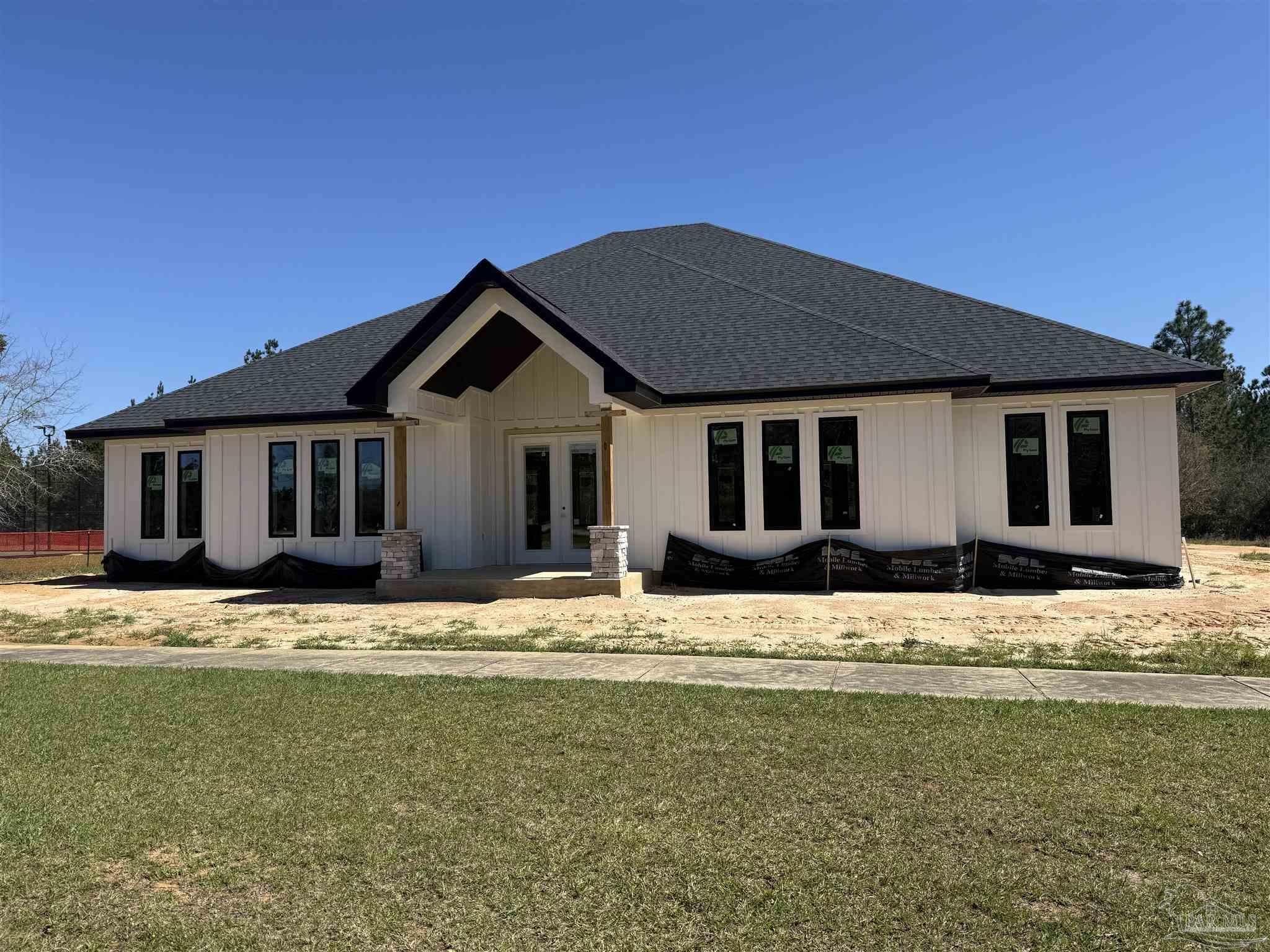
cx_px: 635
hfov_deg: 71.6
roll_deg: +0.6
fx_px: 881
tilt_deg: +2.4
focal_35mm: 24
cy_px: 476
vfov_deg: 56.8
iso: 80
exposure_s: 1/5319
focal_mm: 6.76
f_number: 1.78
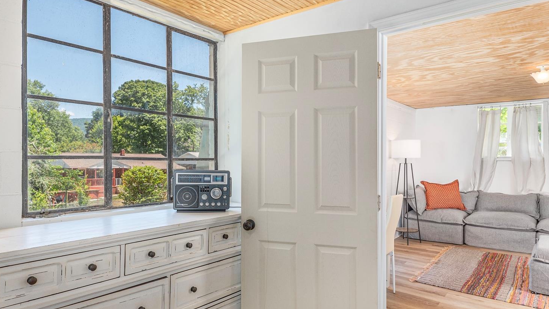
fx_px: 364
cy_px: 158
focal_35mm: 25
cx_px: 279
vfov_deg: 46.0
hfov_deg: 74.0
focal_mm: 17
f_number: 8
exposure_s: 1/100
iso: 320
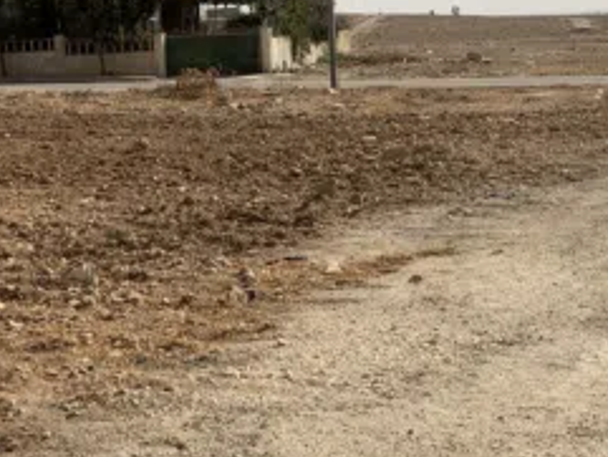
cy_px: 169
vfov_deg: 21.3
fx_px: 1213
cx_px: 126
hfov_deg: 27.6
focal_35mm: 69
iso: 25
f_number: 1.8
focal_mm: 4.25
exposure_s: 1/3650
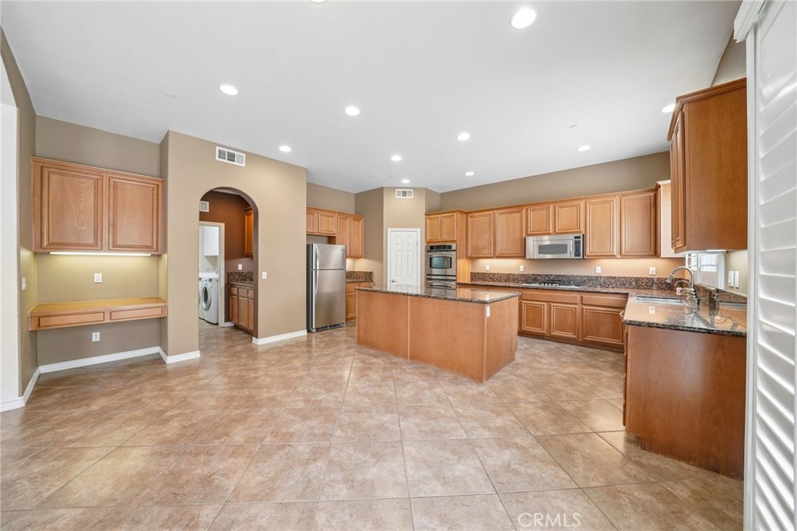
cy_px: 266
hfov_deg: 112.6
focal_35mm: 12
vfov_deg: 90.0
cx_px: 398
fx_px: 266
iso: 400
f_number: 8
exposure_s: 1/10
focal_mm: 12
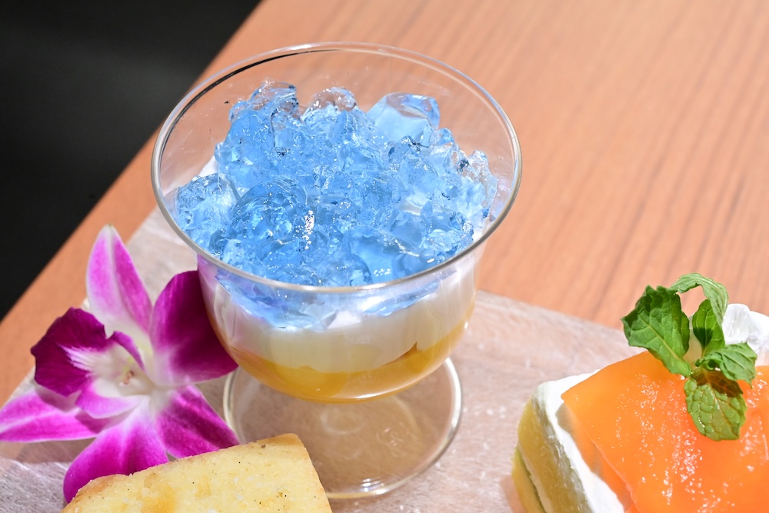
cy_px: 256
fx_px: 1282
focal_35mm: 60
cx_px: 384
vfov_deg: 22.6
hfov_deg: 33.4
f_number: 13
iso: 6400
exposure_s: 1/200
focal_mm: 60
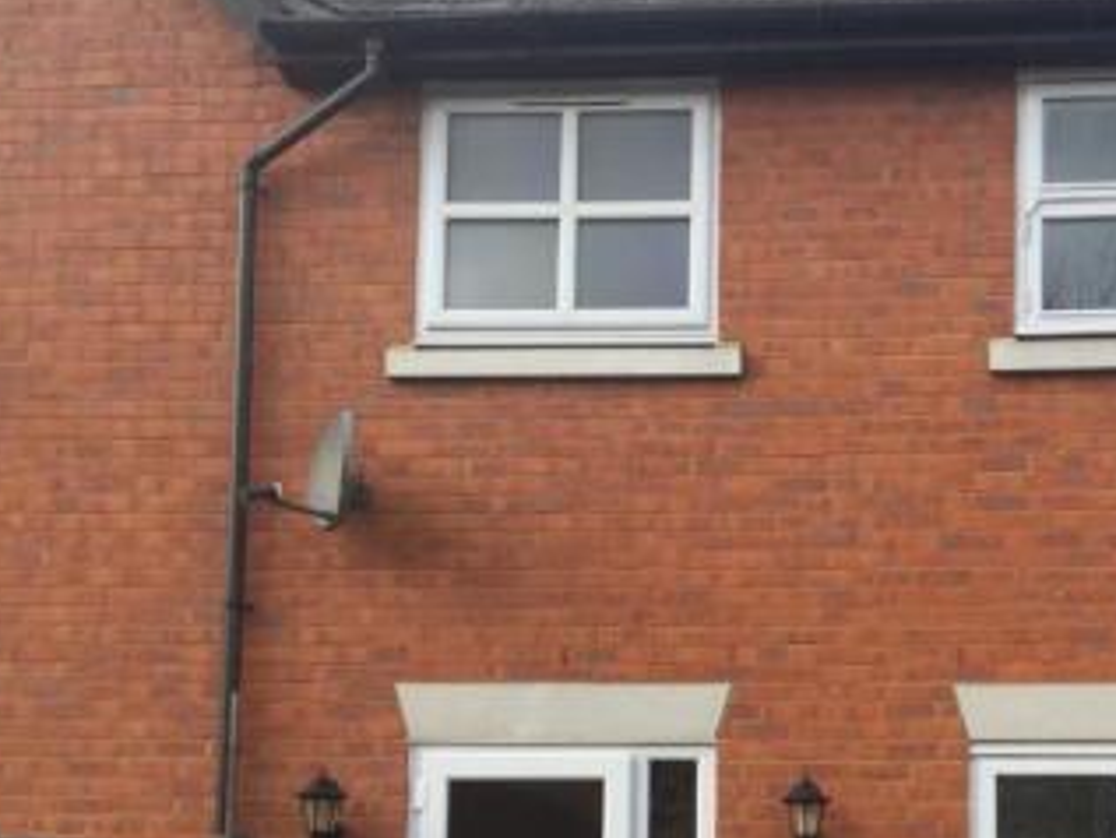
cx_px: 745
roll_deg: -0.3
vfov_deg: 25.0
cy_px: 745
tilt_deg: +5.9
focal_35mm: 57
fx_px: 1838
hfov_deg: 33.5
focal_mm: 3.3
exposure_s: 1/241
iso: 25
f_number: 2.4
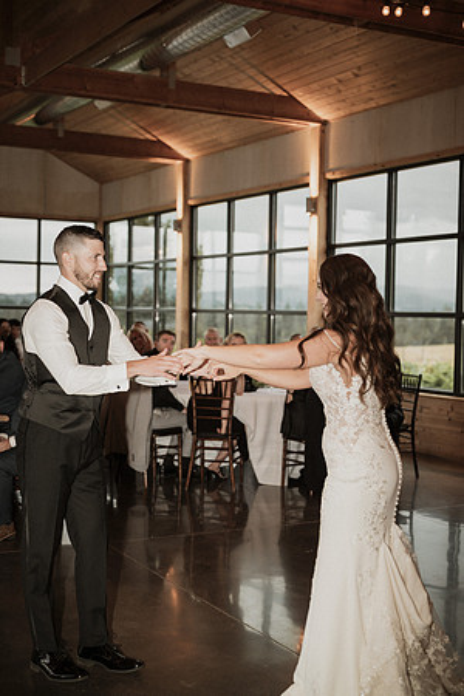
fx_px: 967
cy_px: 348
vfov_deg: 39.6
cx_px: 232
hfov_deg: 27.0
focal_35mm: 50
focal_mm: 50
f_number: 2.8
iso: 500
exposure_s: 1/100
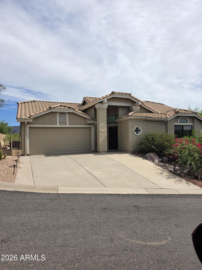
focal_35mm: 23
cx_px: 101
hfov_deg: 58.9
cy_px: 135
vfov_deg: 73.9
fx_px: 179
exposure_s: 1/7939
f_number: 1.4
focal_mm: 6.5
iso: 50
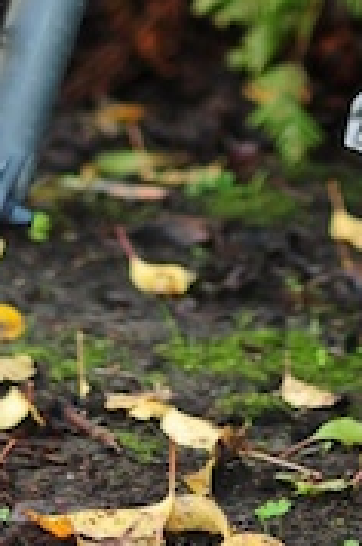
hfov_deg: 4.7
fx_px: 4361
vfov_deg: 7.0
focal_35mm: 288
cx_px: 305
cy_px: -411
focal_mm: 50
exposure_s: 1/320
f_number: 1.4
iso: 200
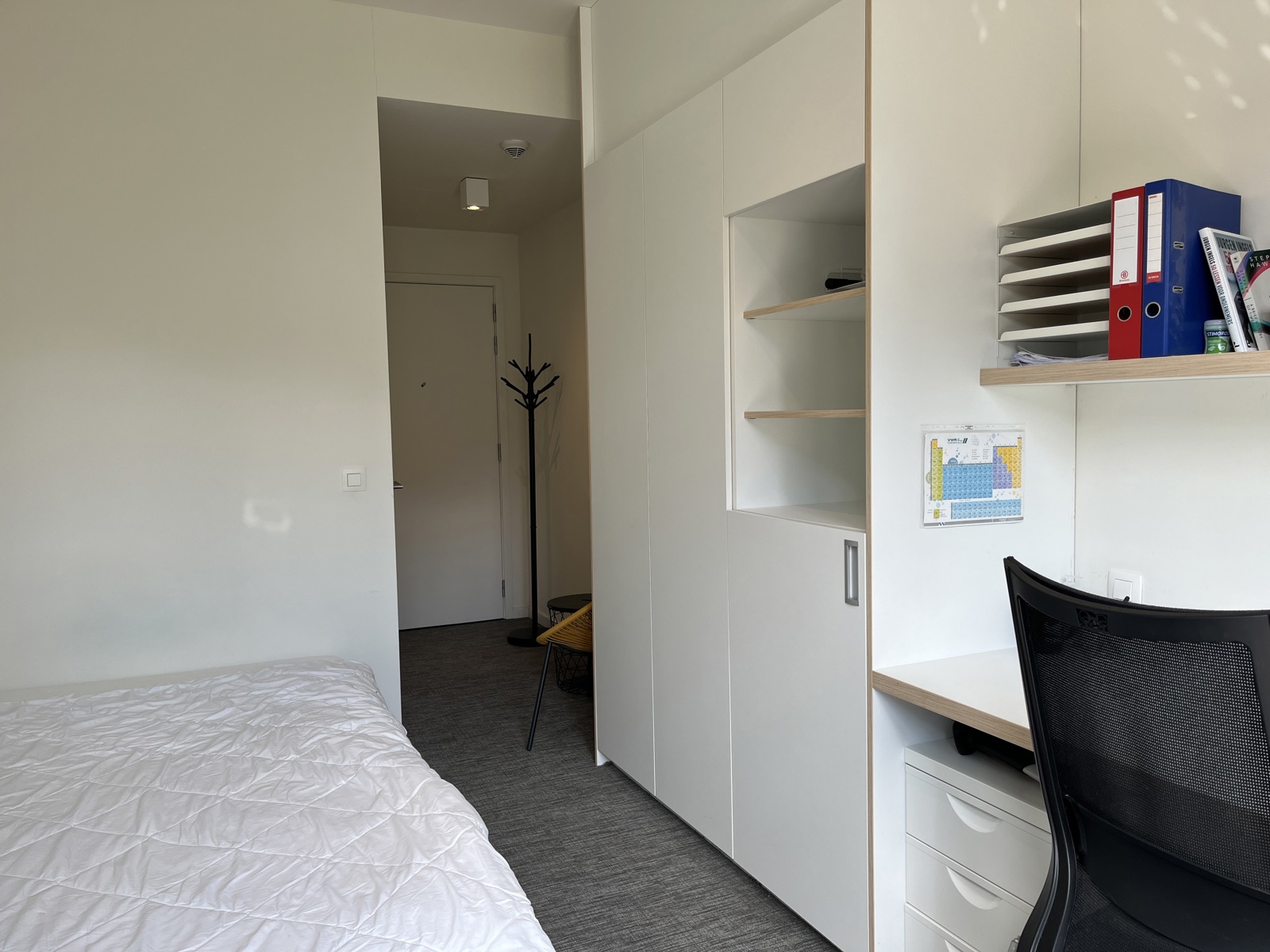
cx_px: 635
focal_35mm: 26
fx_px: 954
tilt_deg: -3.9
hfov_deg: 67.3
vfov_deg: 53.1
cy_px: 476
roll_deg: +1.7
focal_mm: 5.1
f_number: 1.6
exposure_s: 1/126
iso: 32
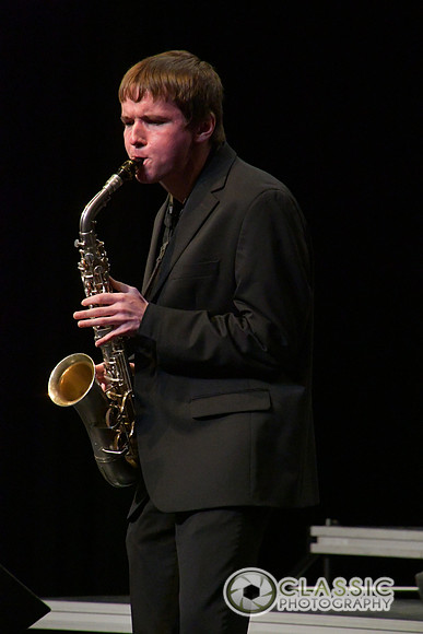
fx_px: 5548
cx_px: 212
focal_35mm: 315
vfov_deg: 6.5
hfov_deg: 4.4
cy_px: 317
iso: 12800
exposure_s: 1/500
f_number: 9
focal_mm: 210
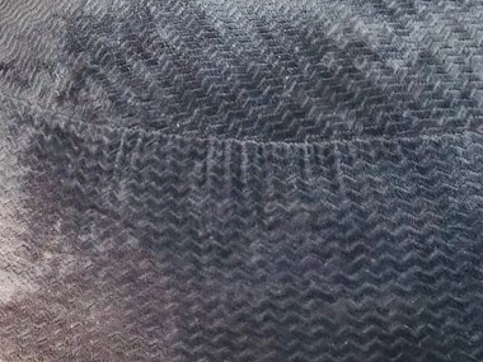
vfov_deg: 9.5
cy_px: -479
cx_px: 192
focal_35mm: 140
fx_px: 1953
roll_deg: -2.9
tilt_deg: -15.1
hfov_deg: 14.1
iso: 40
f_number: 1.6
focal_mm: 5.96
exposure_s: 1/120
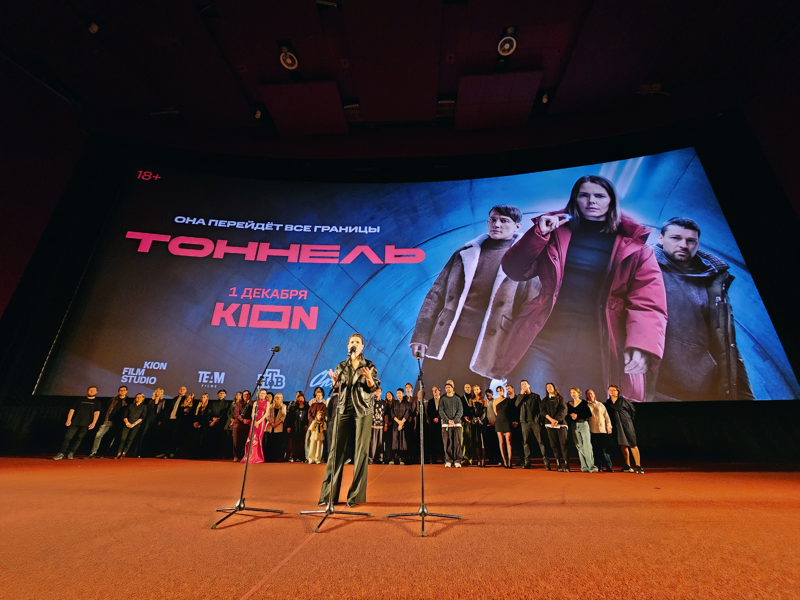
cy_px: 300
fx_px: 300
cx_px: 400
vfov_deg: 89.9
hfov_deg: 106.2
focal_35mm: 13
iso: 640
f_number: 2.2
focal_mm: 2.2
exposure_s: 1/25
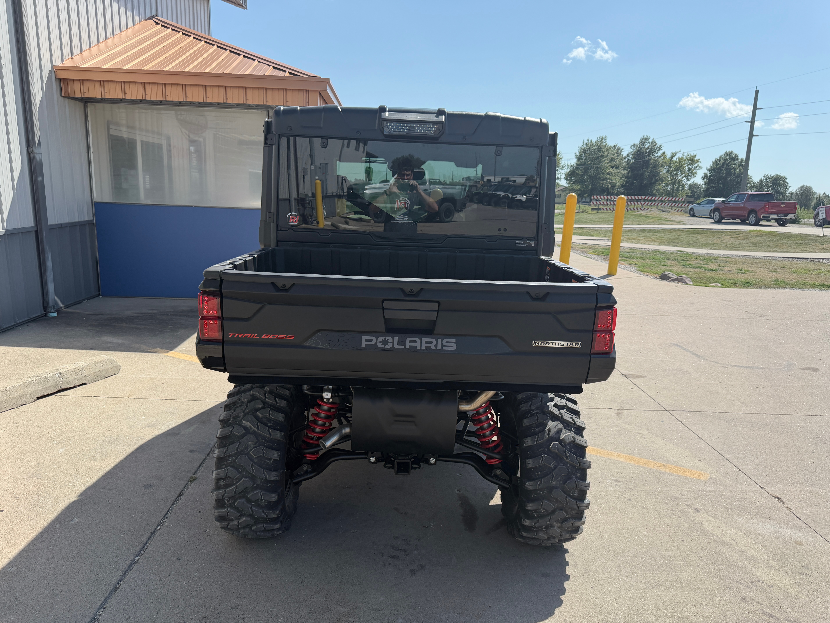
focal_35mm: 24
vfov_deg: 56.8
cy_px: 312
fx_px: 575
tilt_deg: -10.7
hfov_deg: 71.6
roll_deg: -2.9
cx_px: 415
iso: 100
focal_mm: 6.76
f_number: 1.78
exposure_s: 1/3759
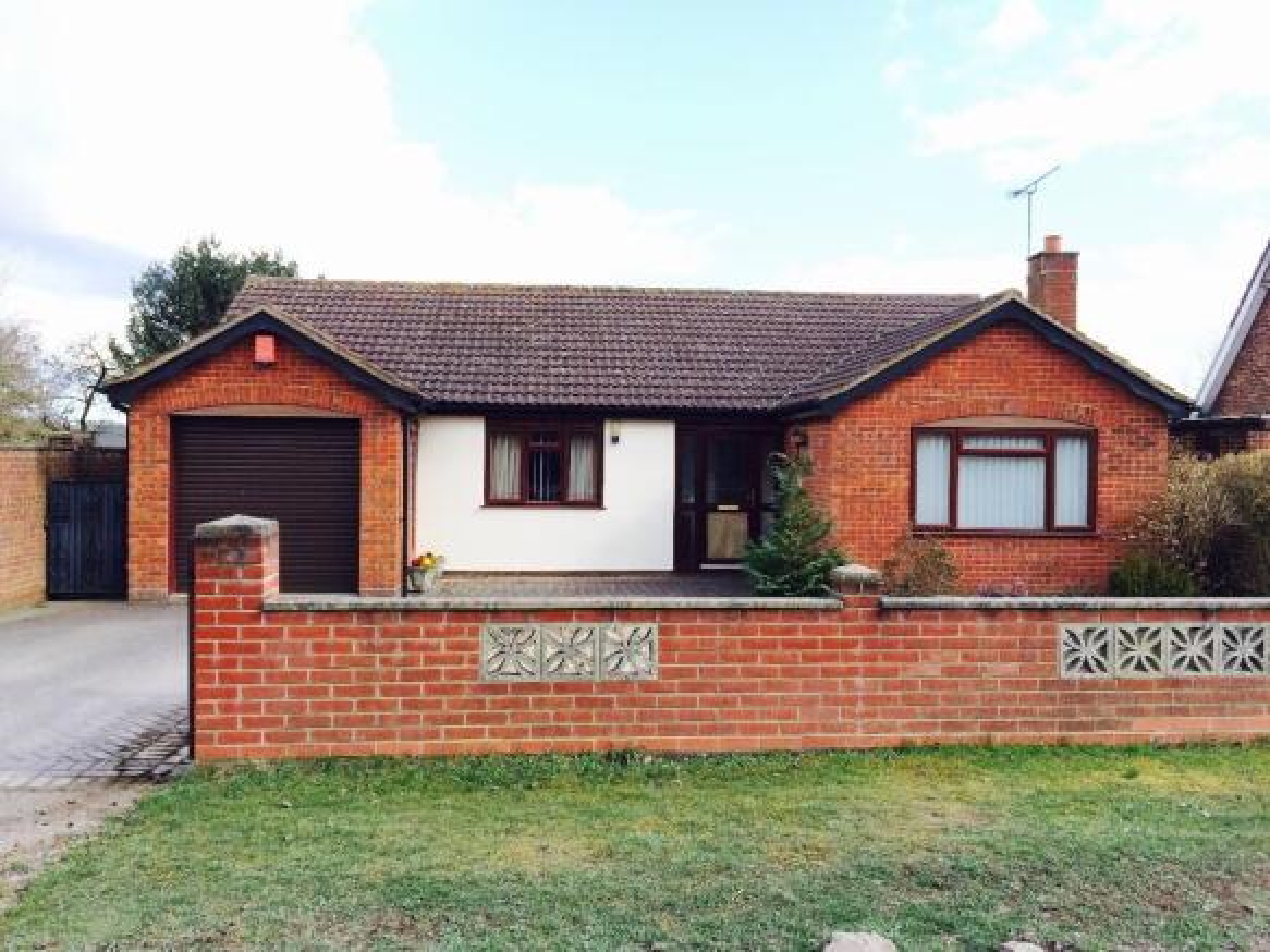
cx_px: 635
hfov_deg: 61.7
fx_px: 1064
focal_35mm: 29
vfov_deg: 48.2
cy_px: 476
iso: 32
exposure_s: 1/641
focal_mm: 4.15
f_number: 2.2
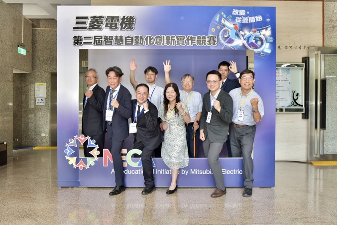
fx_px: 281
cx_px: 172
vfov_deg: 43.6
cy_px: 112
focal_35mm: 30
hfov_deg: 61.9
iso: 500
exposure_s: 1/125
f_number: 6.3
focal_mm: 29
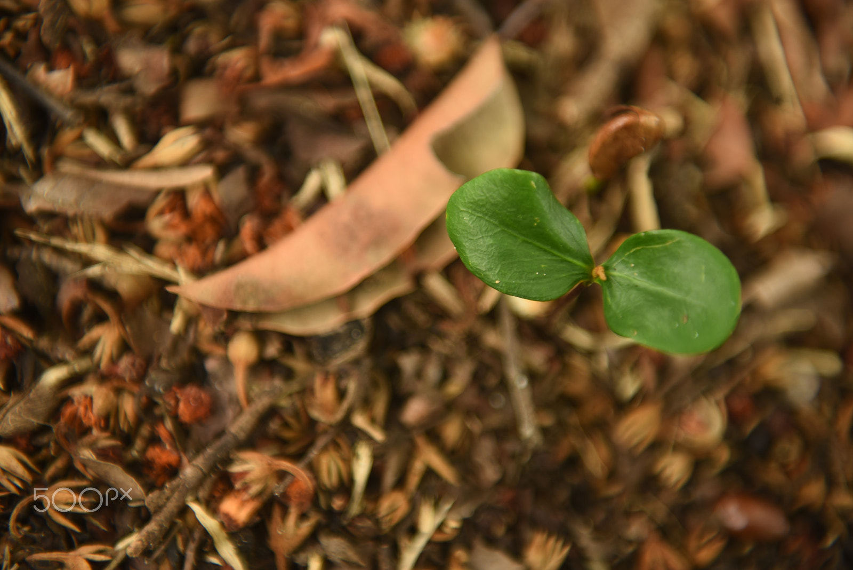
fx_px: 1659
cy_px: 285
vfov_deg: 19.5
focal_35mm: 70
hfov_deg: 28.8
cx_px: 426
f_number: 2.8
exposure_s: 1/200
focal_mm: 70
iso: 200
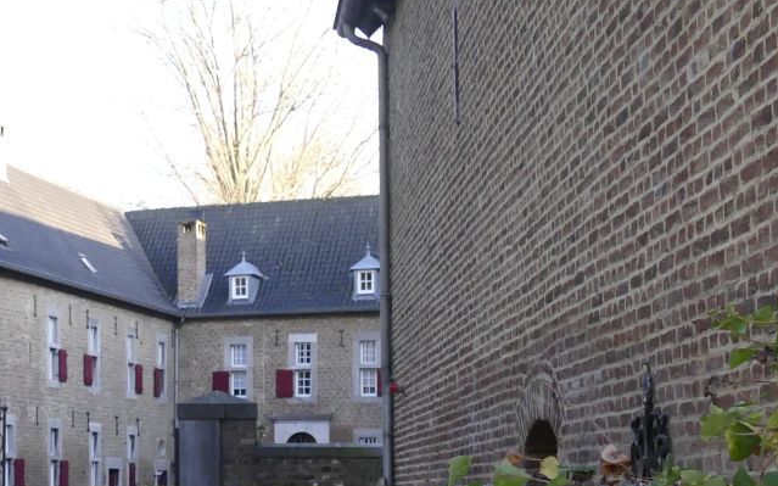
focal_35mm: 79
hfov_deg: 25.1
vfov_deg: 16.4
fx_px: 1675
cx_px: 27
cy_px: 402
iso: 800
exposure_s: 1/60
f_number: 2.8
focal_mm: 9.12
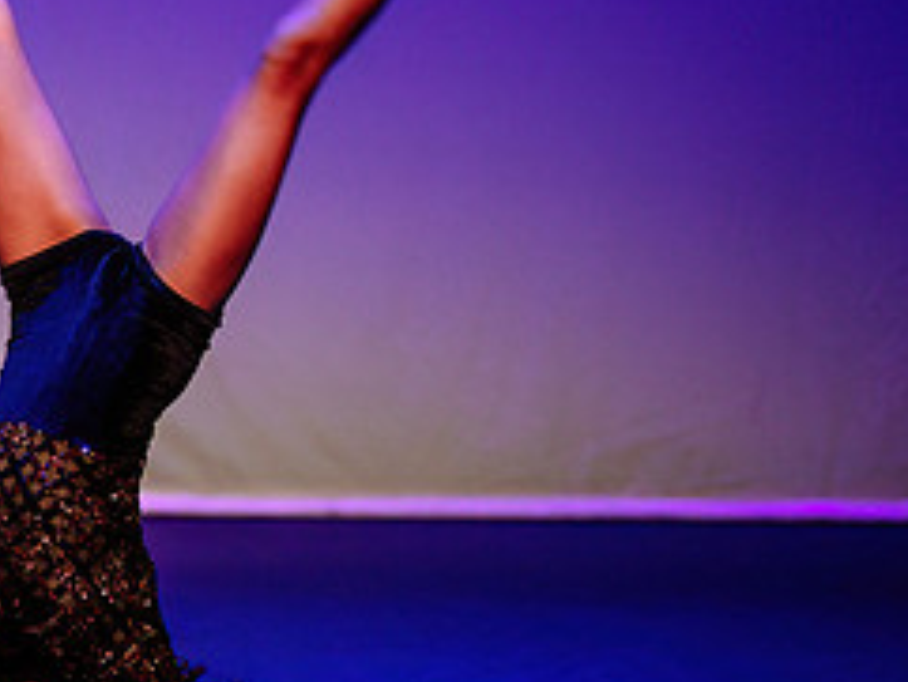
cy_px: 165
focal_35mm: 450
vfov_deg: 3.3
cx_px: -45
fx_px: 11810
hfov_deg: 4.4
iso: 1600
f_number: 2.8
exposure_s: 1/400
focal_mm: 160
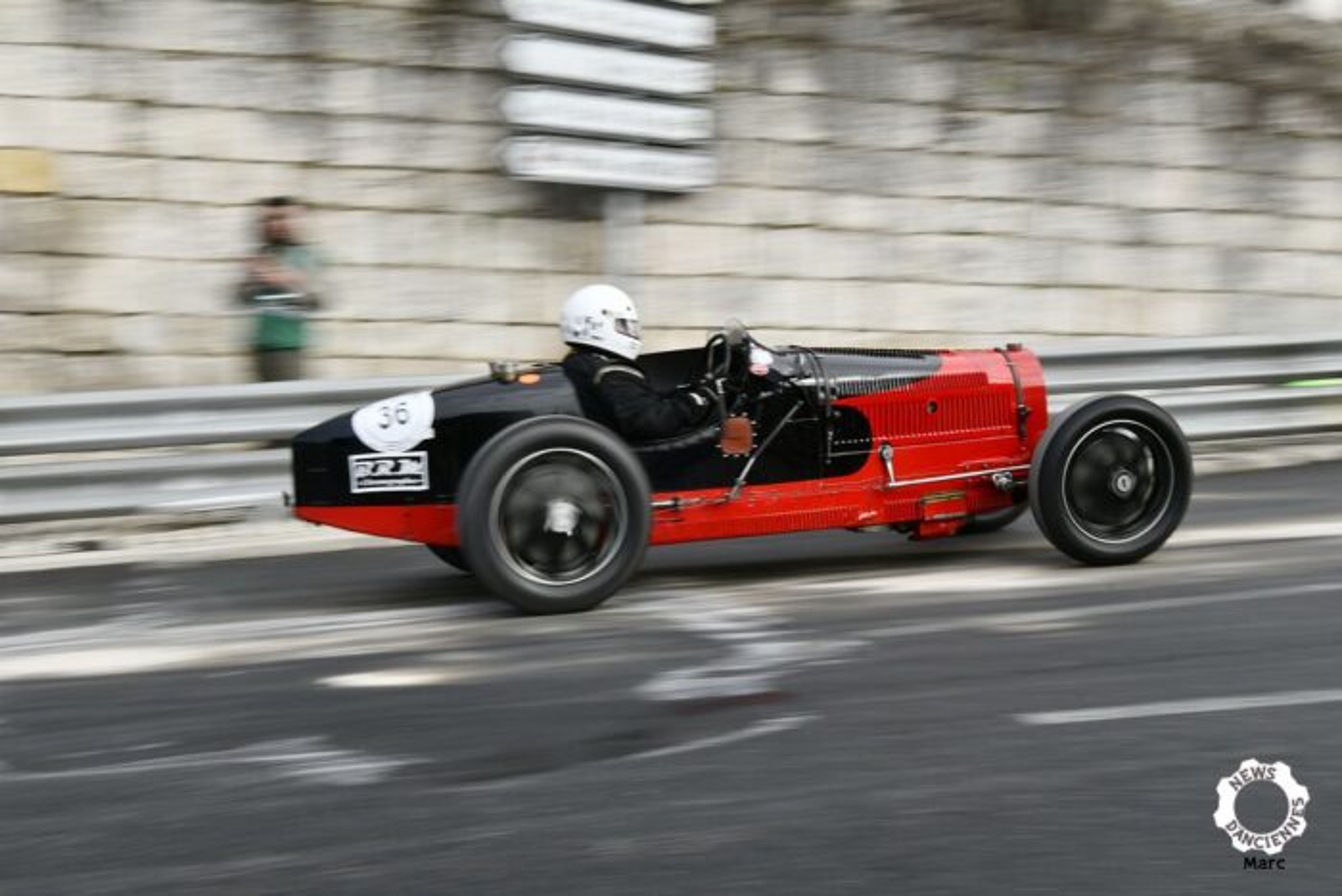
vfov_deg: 31.2
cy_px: 448
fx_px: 1603
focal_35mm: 43
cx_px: 671
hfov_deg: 45.4
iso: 100
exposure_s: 1/40
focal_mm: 29
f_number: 20
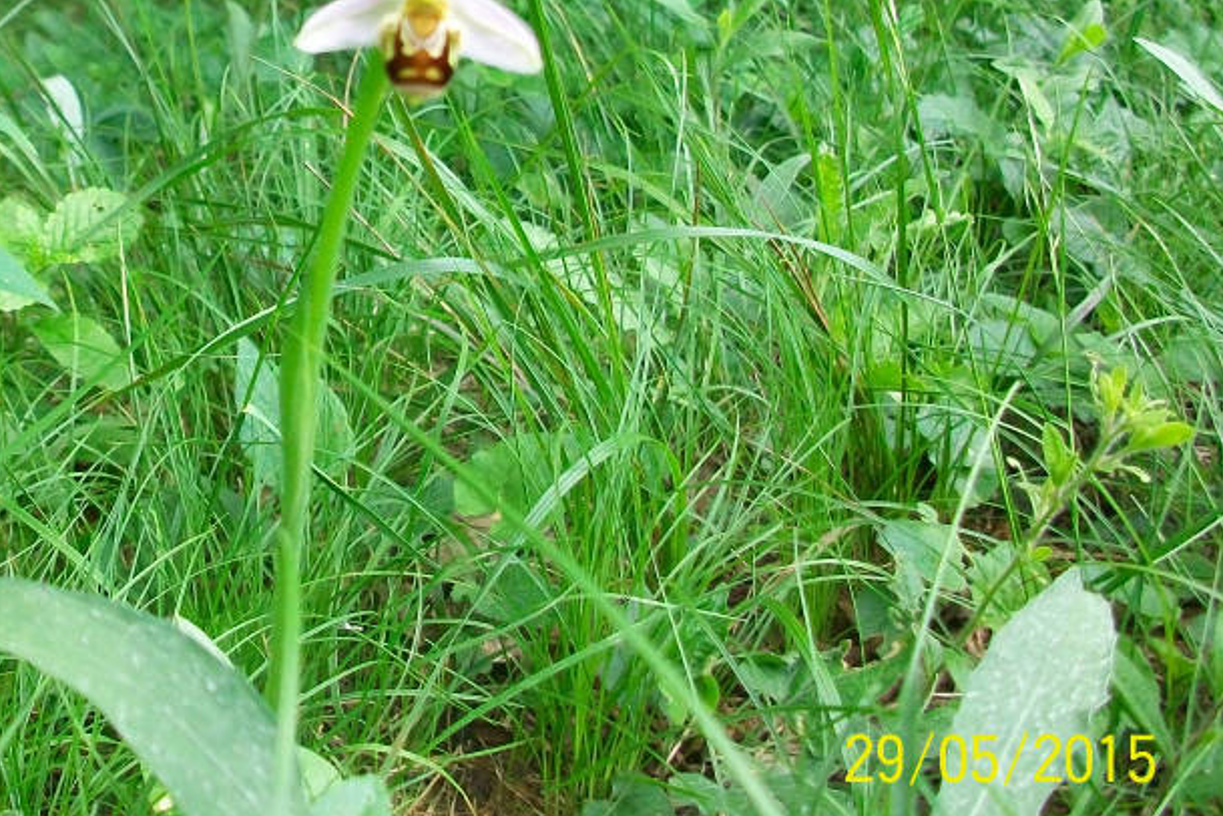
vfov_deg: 23.8
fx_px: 1902
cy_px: 159
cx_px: 233
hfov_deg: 34.5
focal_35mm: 56
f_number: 2.8
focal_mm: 5.7
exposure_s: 1/60
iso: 154
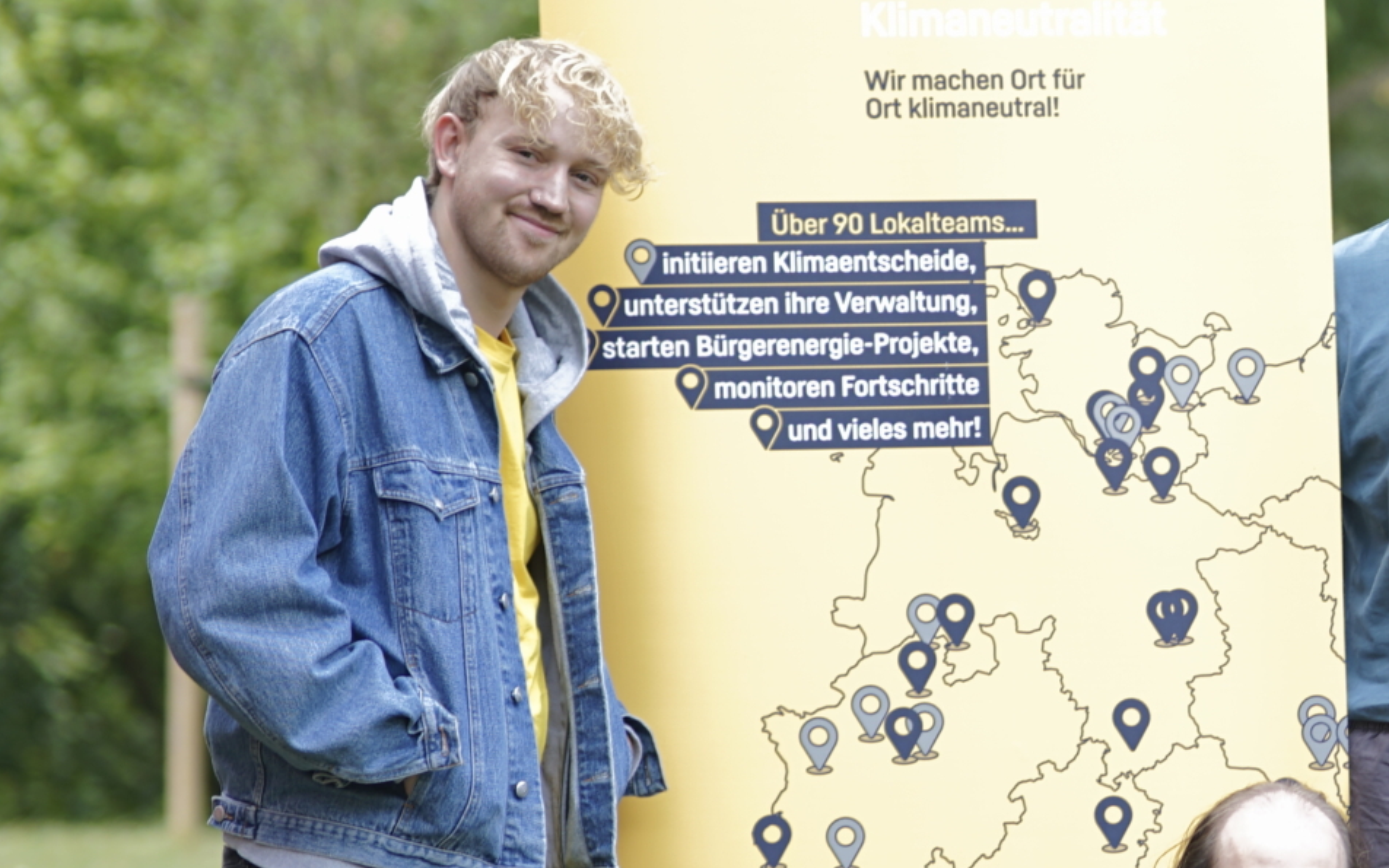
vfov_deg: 5.6
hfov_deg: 8.9
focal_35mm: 233
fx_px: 8820
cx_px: 1634
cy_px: 643
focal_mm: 85
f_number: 2.2
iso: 100
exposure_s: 1/160
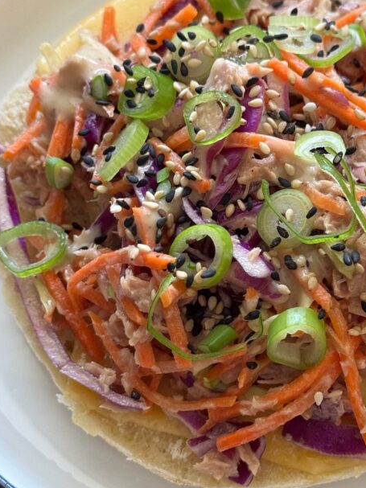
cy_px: 232
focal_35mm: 81
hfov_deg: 18.1
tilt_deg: -65.8
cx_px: 274
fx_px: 1142
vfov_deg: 24.1
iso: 250
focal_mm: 6.76
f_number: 1.78
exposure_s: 1/51
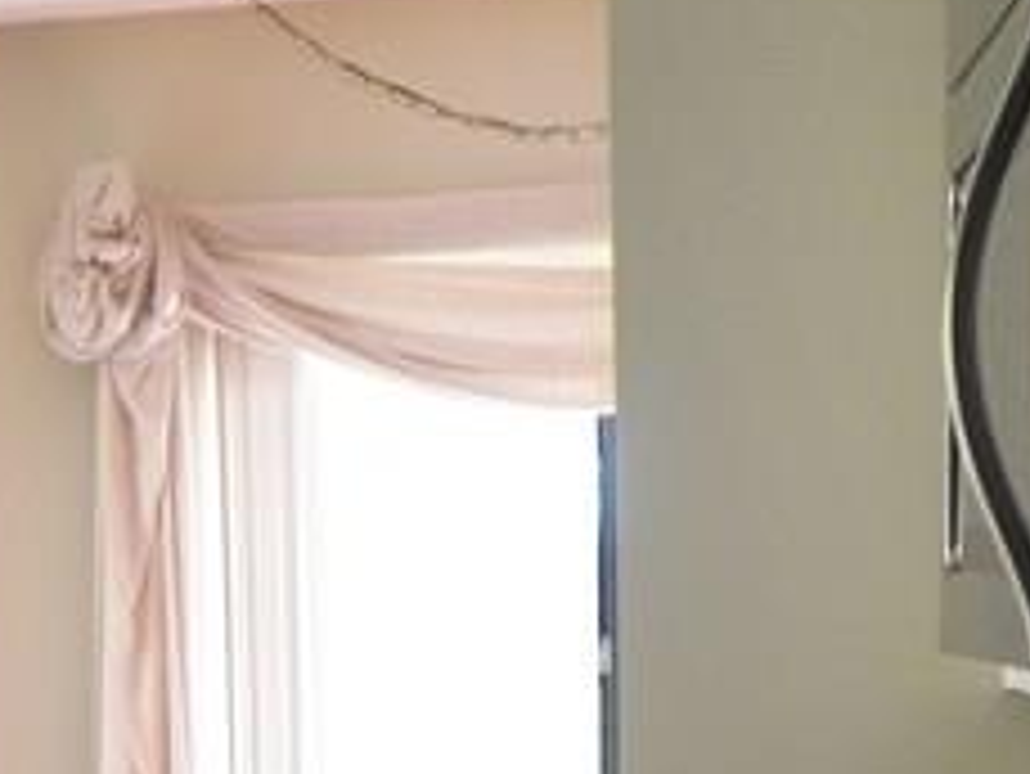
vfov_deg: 11.2
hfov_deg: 14.6
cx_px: -571
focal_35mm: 125
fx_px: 3721
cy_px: 1300
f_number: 2.8
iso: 125
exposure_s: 1/50
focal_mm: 4.9
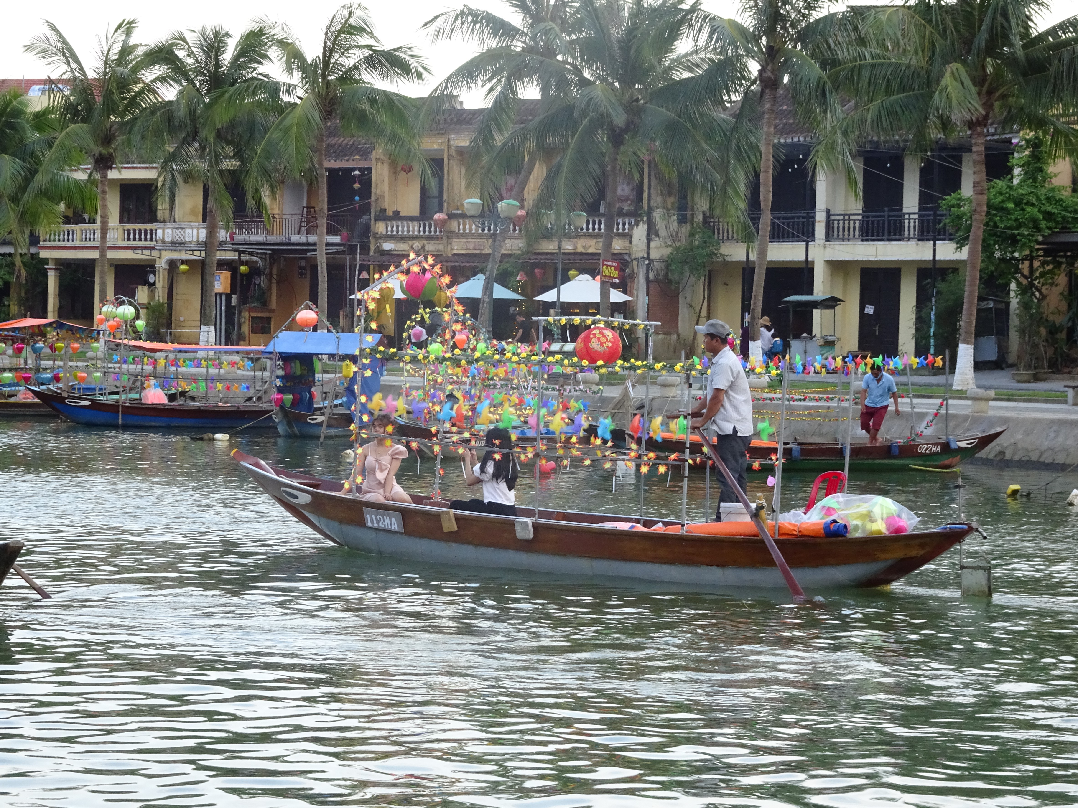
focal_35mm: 88
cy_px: 404
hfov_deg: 22.3
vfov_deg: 16.8
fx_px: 2740
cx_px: 539
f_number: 5
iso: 250
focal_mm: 14.99
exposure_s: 1/100
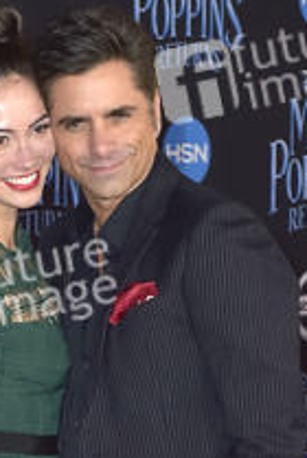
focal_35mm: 111
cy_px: 401
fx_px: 1415
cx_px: 69
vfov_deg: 18.1
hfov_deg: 12.3
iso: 400
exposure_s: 1/250
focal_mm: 58
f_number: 6.3
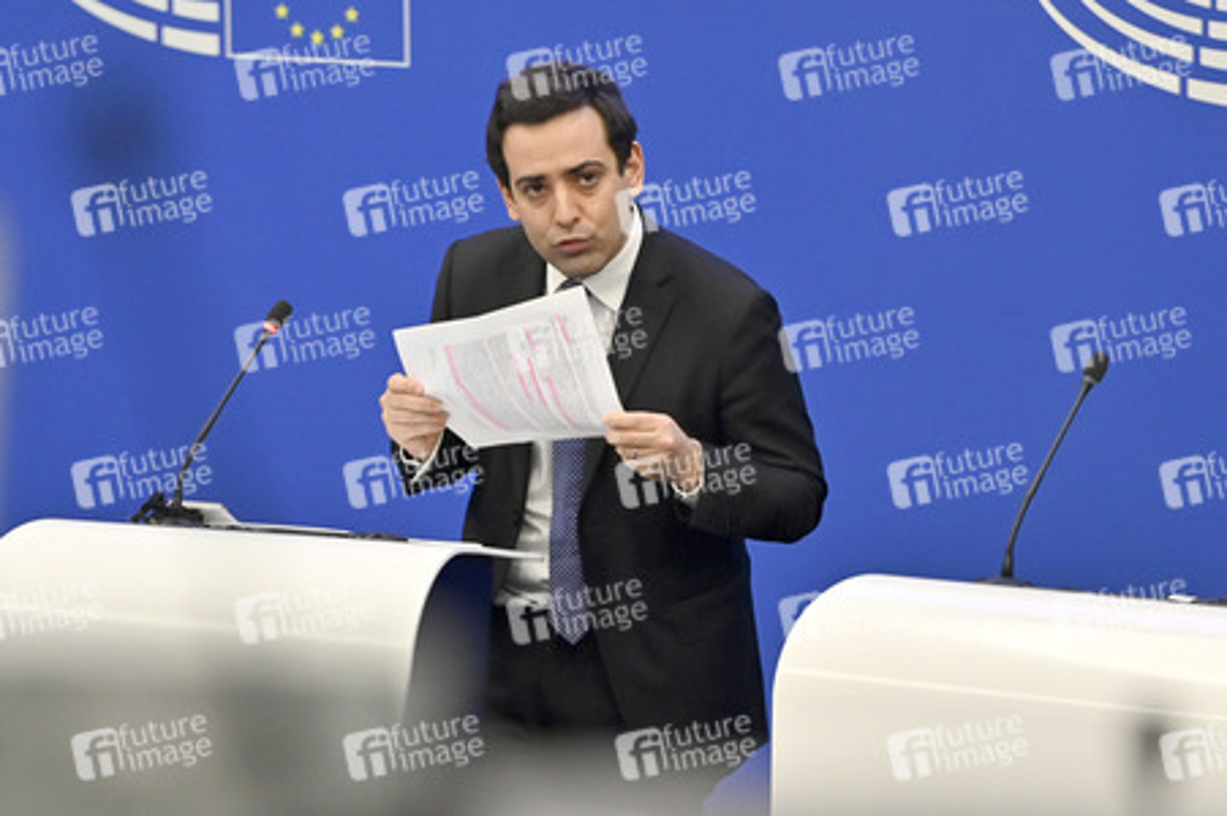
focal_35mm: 170
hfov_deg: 12.1
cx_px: 614
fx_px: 5790
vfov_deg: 8.1
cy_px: 408
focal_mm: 170
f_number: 2.8
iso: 1250
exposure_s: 1/400
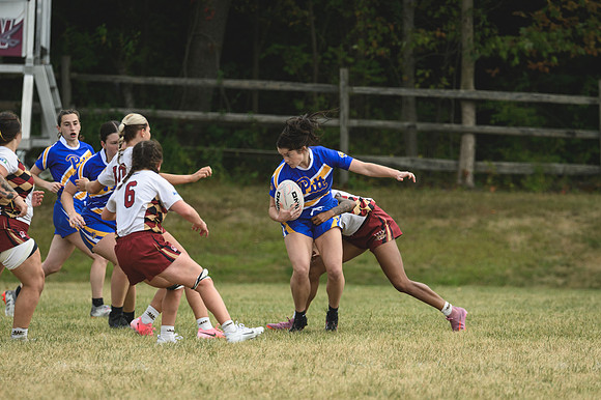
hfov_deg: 3.1
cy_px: 200
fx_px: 11262
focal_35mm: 675
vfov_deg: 2.0
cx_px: 300
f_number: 6
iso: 280
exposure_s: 1/1000
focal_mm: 450
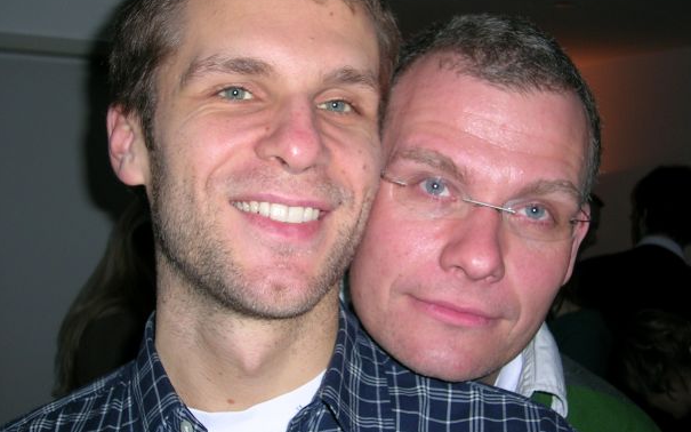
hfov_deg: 35.7
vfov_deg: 22.7
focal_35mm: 57
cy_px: 228
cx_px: 347
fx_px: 1073
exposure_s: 1/60.1
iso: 50
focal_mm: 8
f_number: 3.2
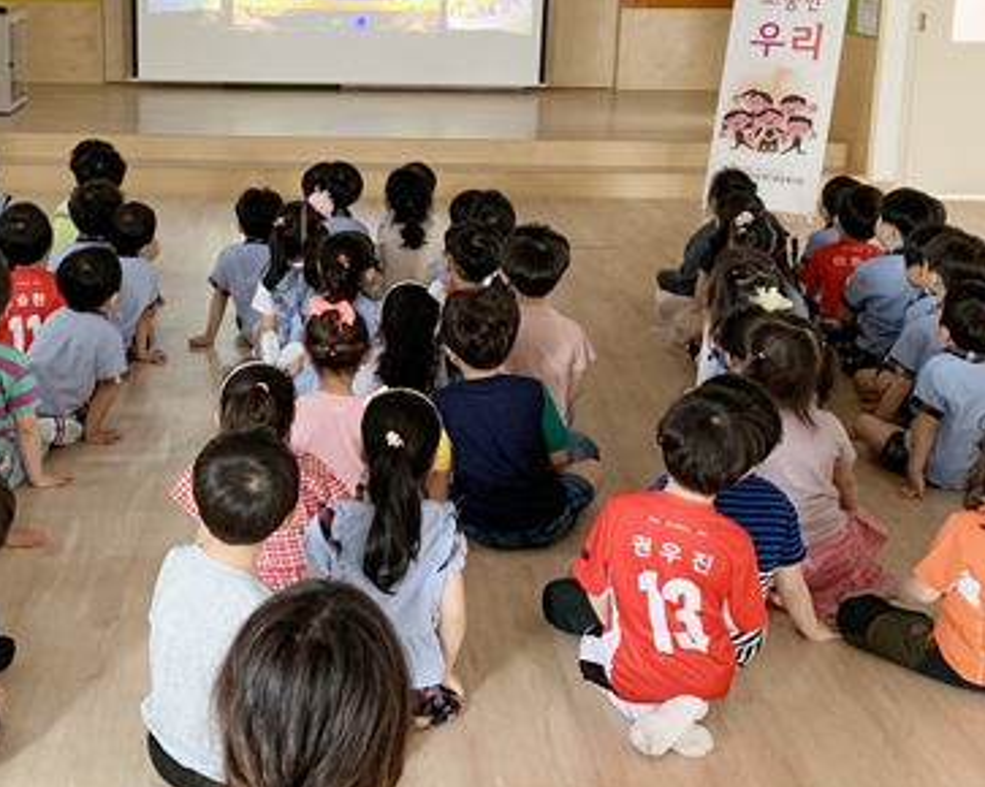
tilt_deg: -10.7
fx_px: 1428
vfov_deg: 30.5
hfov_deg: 37.7
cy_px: 229
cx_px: 331
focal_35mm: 49
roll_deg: +0.1
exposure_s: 1/60
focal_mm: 4.25
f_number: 1.8
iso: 250
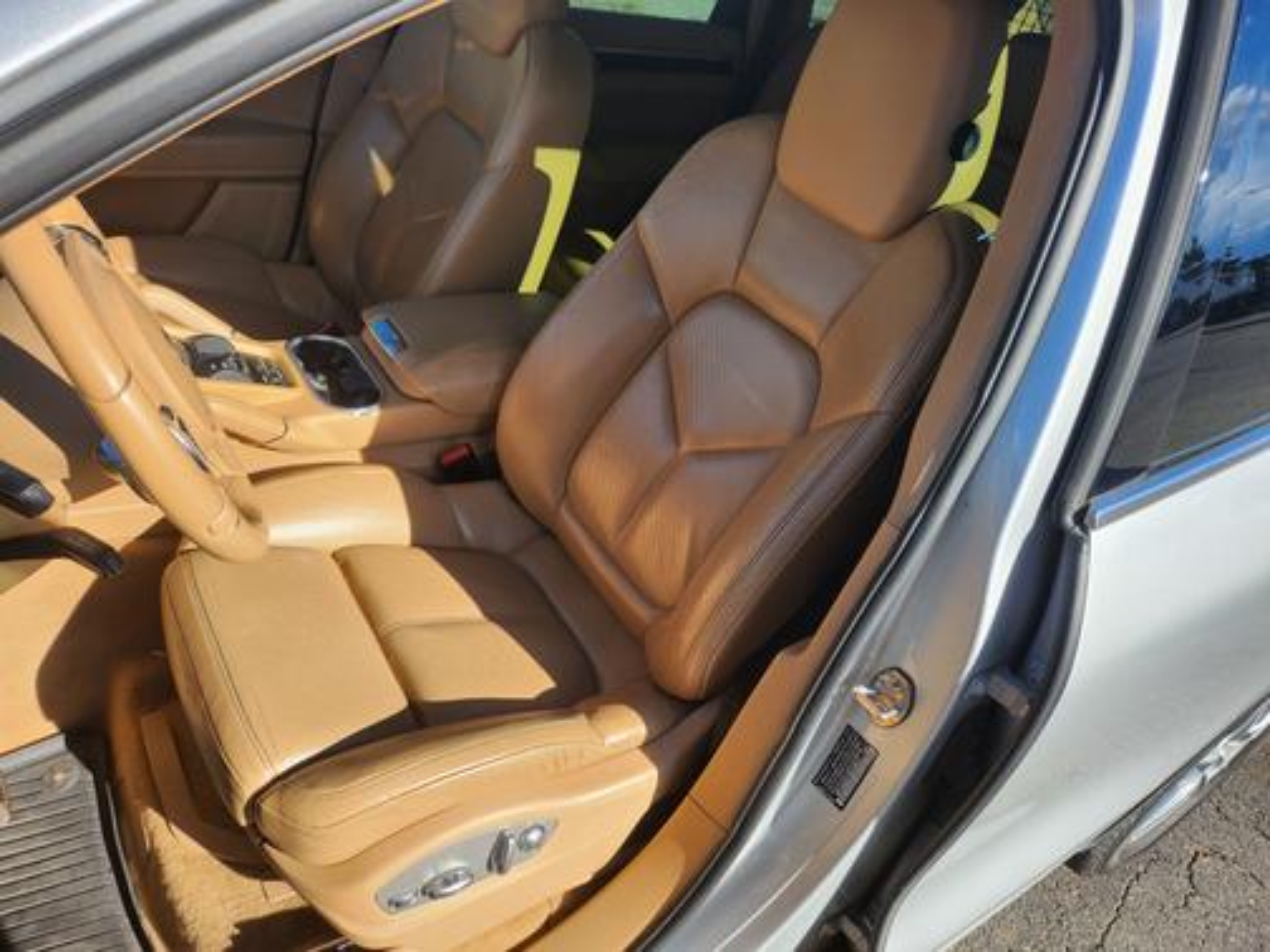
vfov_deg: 56.8
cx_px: 635
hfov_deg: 71.6
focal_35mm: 24
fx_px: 881
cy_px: 476
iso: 50
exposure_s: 1/1542
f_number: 1.8
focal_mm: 5
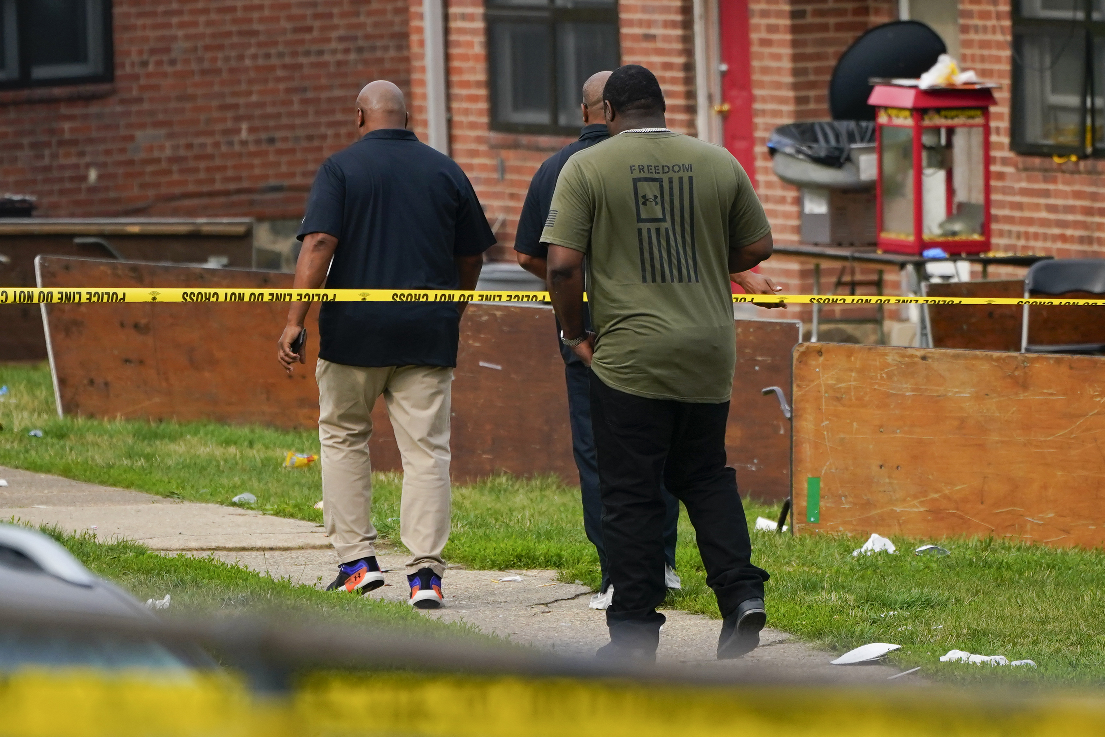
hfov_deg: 4.5
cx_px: 552
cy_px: 368
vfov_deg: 3.0
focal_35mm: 454
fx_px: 13935
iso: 1000
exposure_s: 1/3200
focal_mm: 303
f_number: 5.6
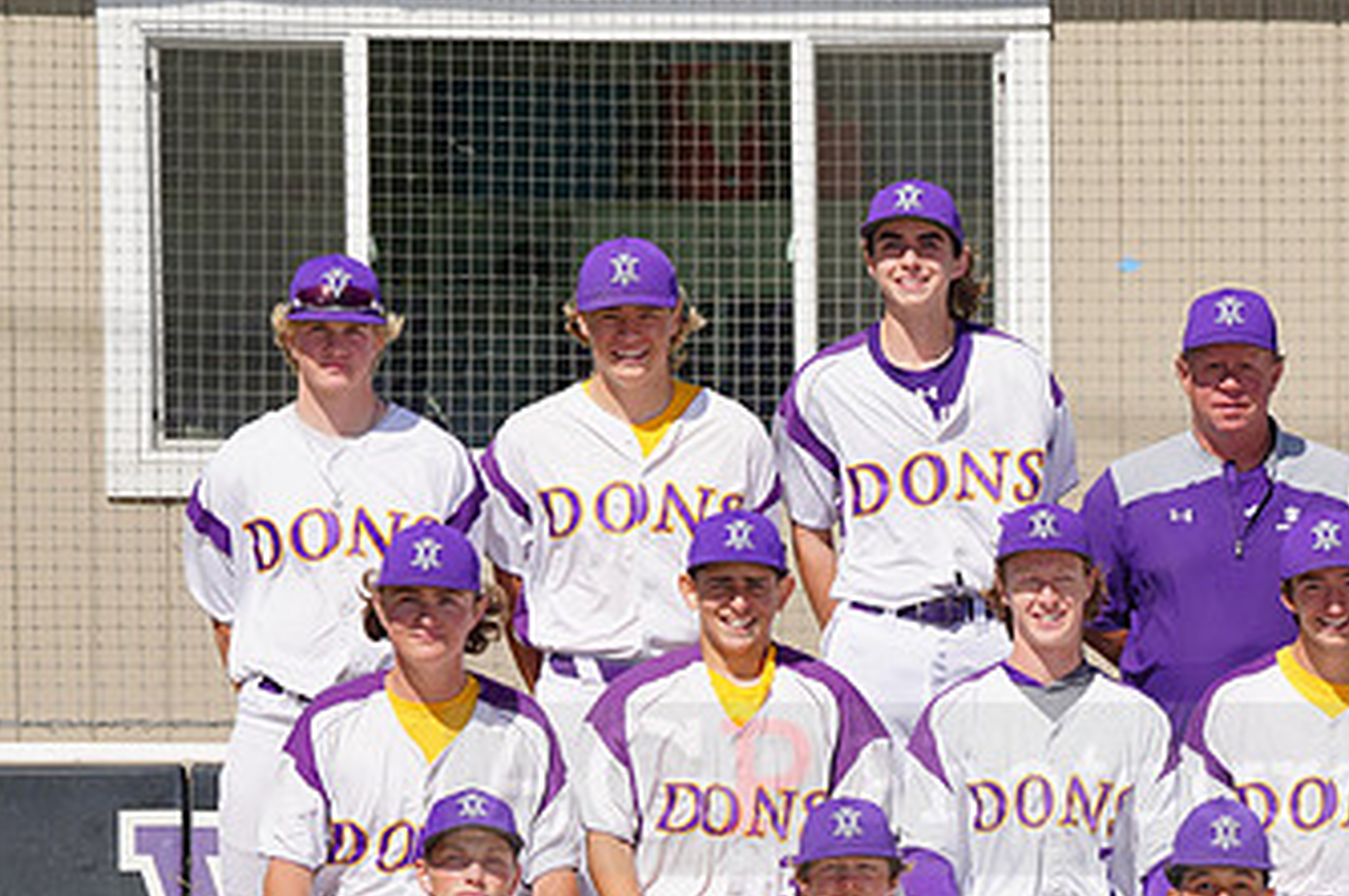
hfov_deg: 5.3
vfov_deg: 3.5
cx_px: 1123
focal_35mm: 389
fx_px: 14562
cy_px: 755
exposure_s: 1/250
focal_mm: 224
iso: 100
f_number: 11
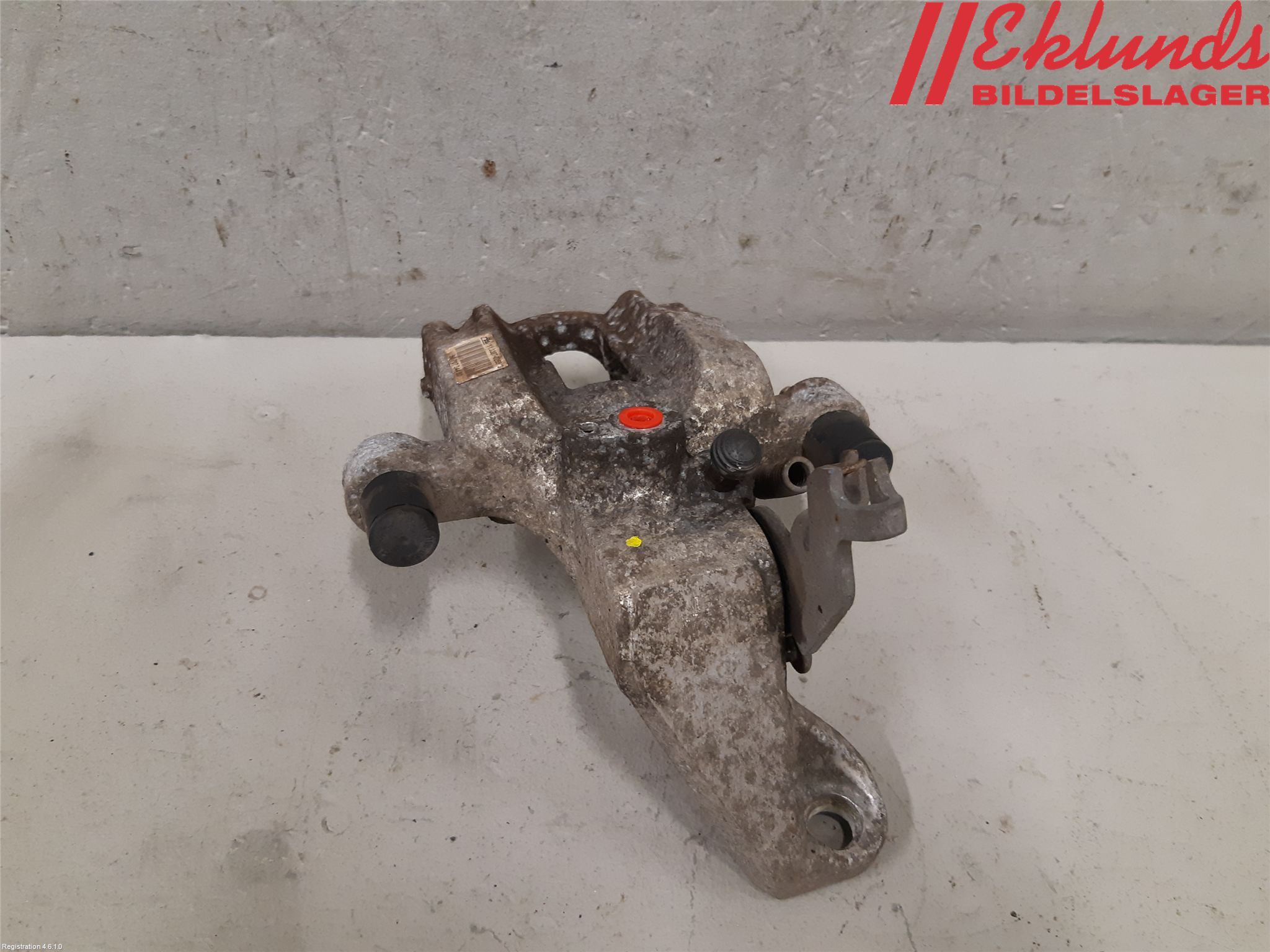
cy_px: 476
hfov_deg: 67.3
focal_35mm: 26
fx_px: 954
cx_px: 635
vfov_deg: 53.1
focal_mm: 3.93
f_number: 1.7
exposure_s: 1/50
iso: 160
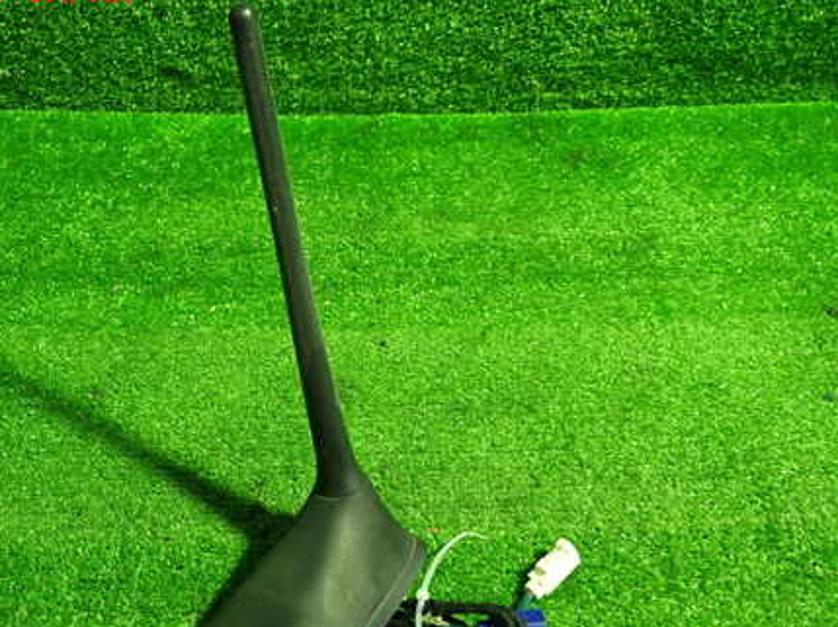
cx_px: 363
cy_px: 404
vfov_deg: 40.3
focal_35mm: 35
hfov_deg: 52.5
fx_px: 847
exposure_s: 1/30
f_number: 2
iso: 320
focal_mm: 4.5
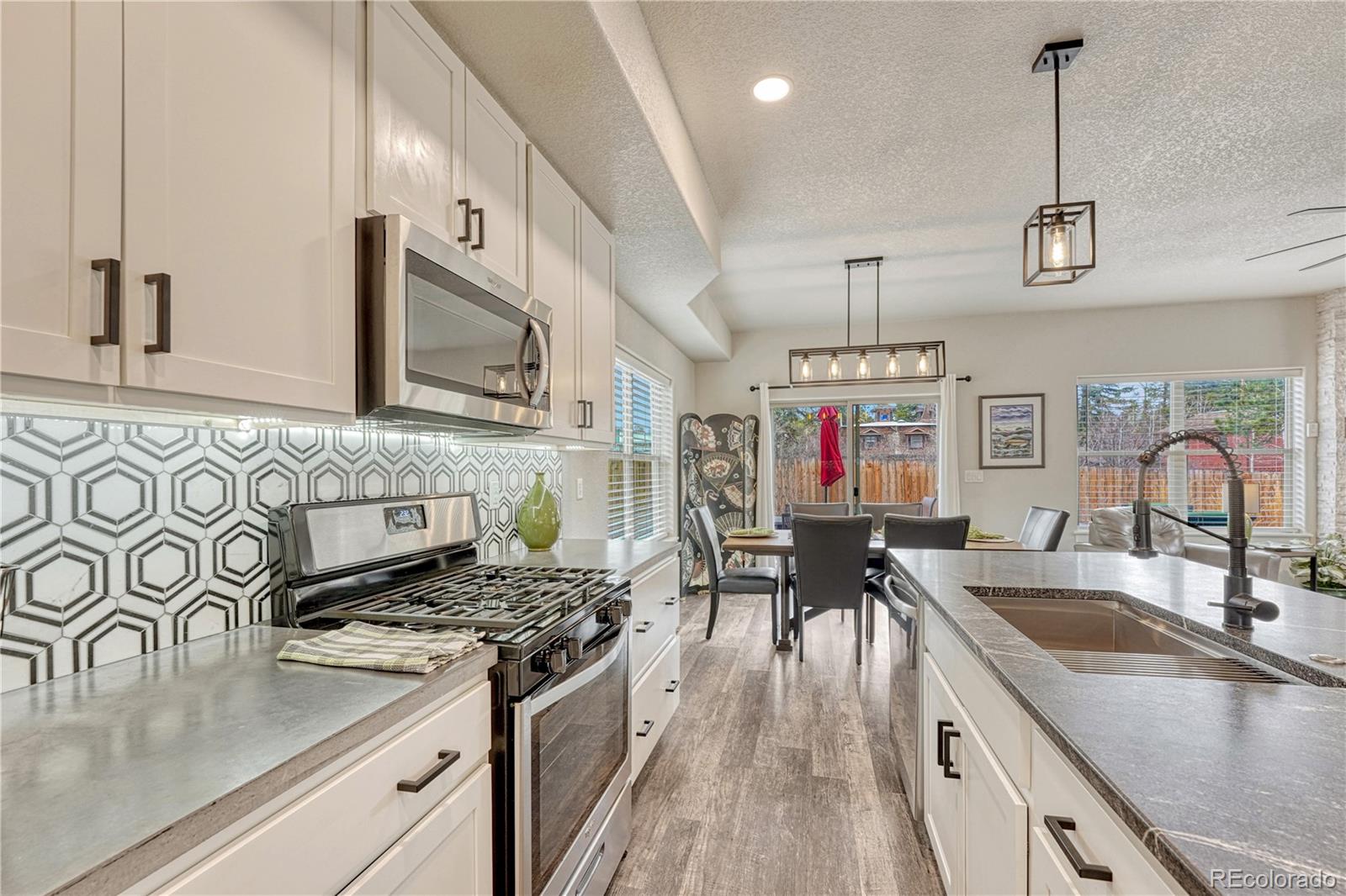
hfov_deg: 104.3
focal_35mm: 14
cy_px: 448
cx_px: 673
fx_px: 523
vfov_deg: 81.2
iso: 400
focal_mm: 14
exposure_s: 1/200
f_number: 8
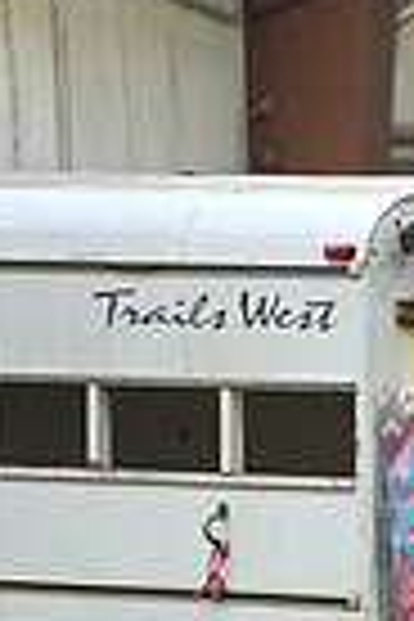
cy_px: 704
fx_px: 10901
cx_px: 1210
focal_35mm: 632
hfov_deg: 2.2
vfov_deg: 3.3
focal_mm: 150
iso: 3200
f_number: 2.8
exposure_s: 1/400
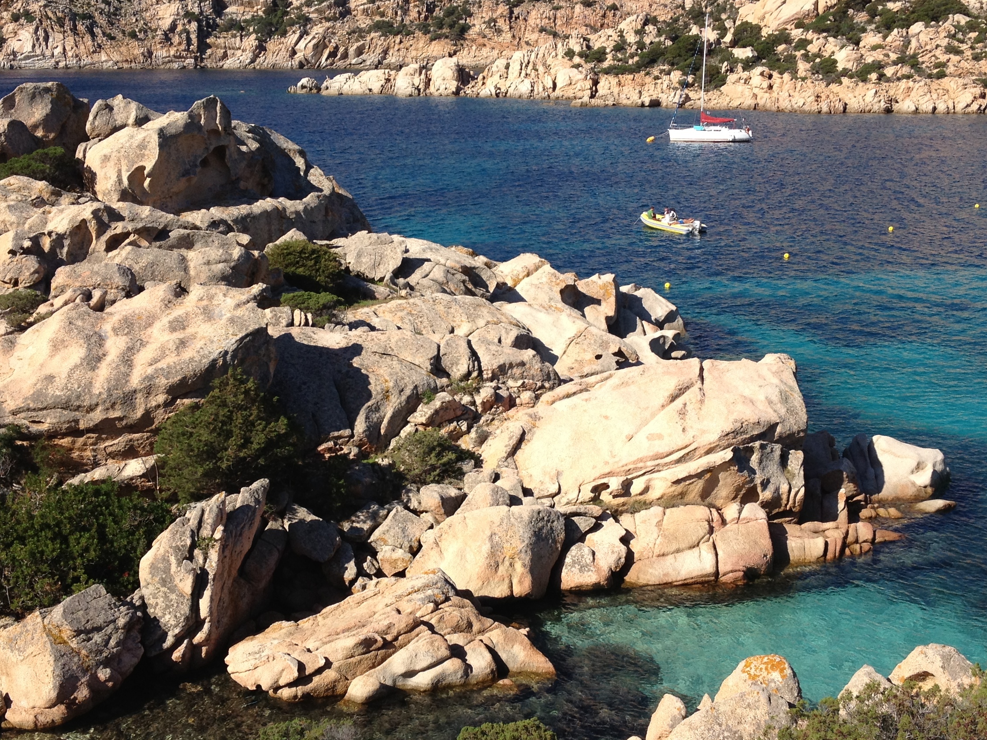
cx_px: 476
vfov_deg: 28.6
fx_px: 1454
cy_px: 385
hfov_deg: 37.5
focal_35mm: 51
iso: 64
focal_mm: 4.28
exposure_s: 1/1842
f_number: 2.4
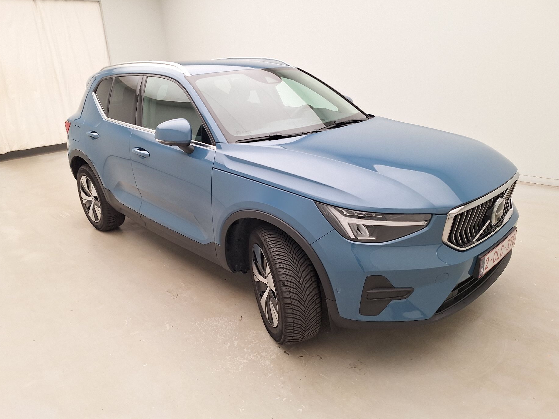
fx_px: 388
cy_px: 206
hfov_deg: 71.6
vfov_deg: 56.8
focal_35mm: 24
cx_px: 273
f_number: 1.8
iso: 64
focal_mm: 5.54
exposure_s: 1/100
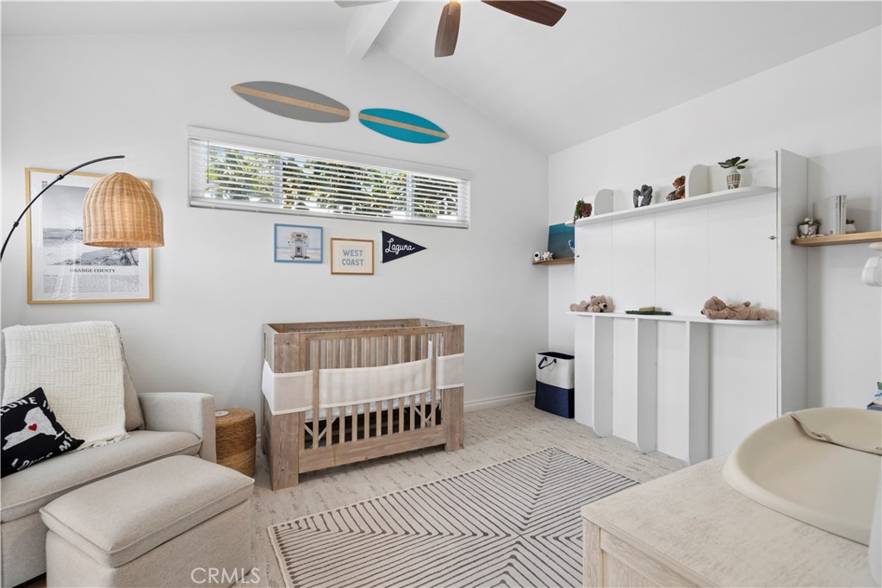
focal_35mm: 16
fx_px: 392
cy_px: 294
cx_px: 441
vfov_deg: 73.7
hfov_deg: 96.8
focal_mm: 16
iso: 200
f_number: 8
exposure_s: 1/1.25
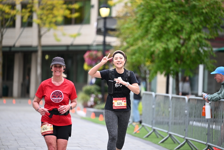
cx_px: 112
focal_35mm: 200
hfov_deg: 10.3
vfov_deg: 6.9
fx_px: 1245
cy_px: 75
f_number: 2.8
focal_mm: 200
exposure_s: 1/1250
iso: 640
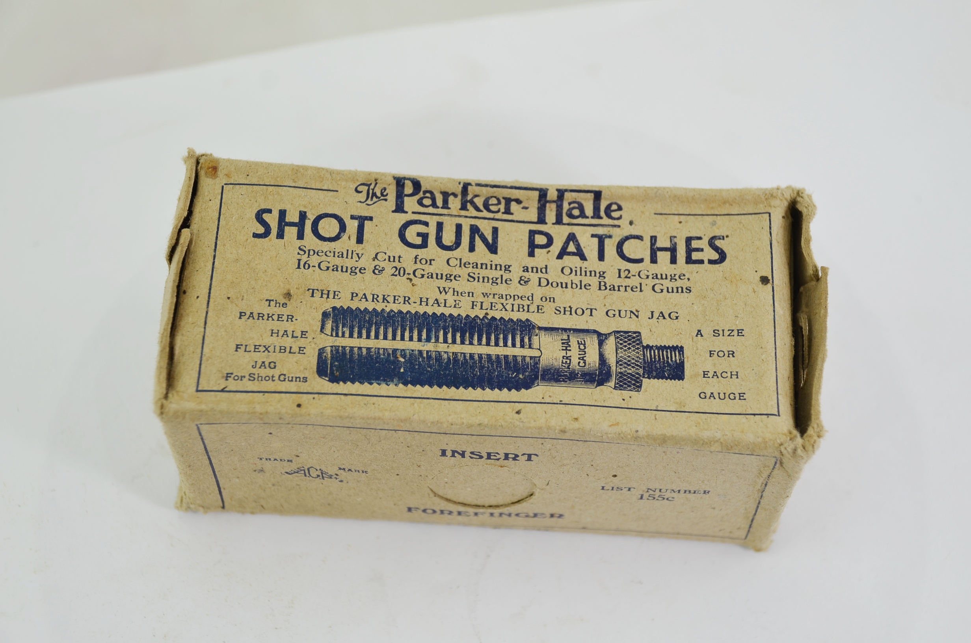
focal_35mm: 78
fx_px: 2099
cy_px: 322
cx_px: 486
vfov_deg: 17.4
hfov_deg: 26.0
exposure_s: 1/125
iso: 220
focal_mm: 52
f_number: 5.6
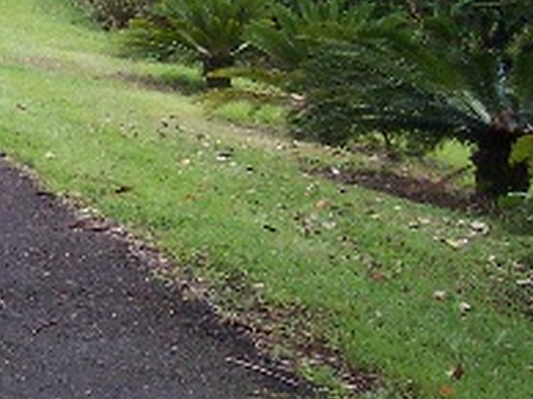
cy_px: -91
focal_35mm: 157
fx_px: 2414
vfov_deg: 9.3
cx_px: -442
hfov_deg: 11.6
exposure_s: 1/500
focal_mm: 8
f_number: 2.8
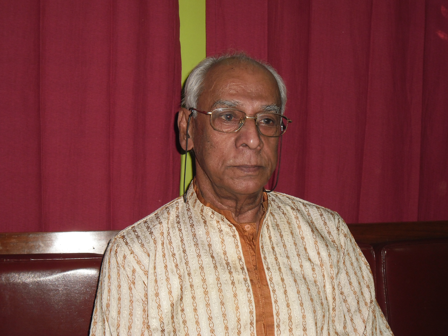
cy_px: 168
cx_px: 224
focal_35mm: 44
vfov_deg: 32.9
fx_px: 569
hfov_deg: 42.9
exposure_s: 1/45
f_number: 4.5
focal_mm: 7.8
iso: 100
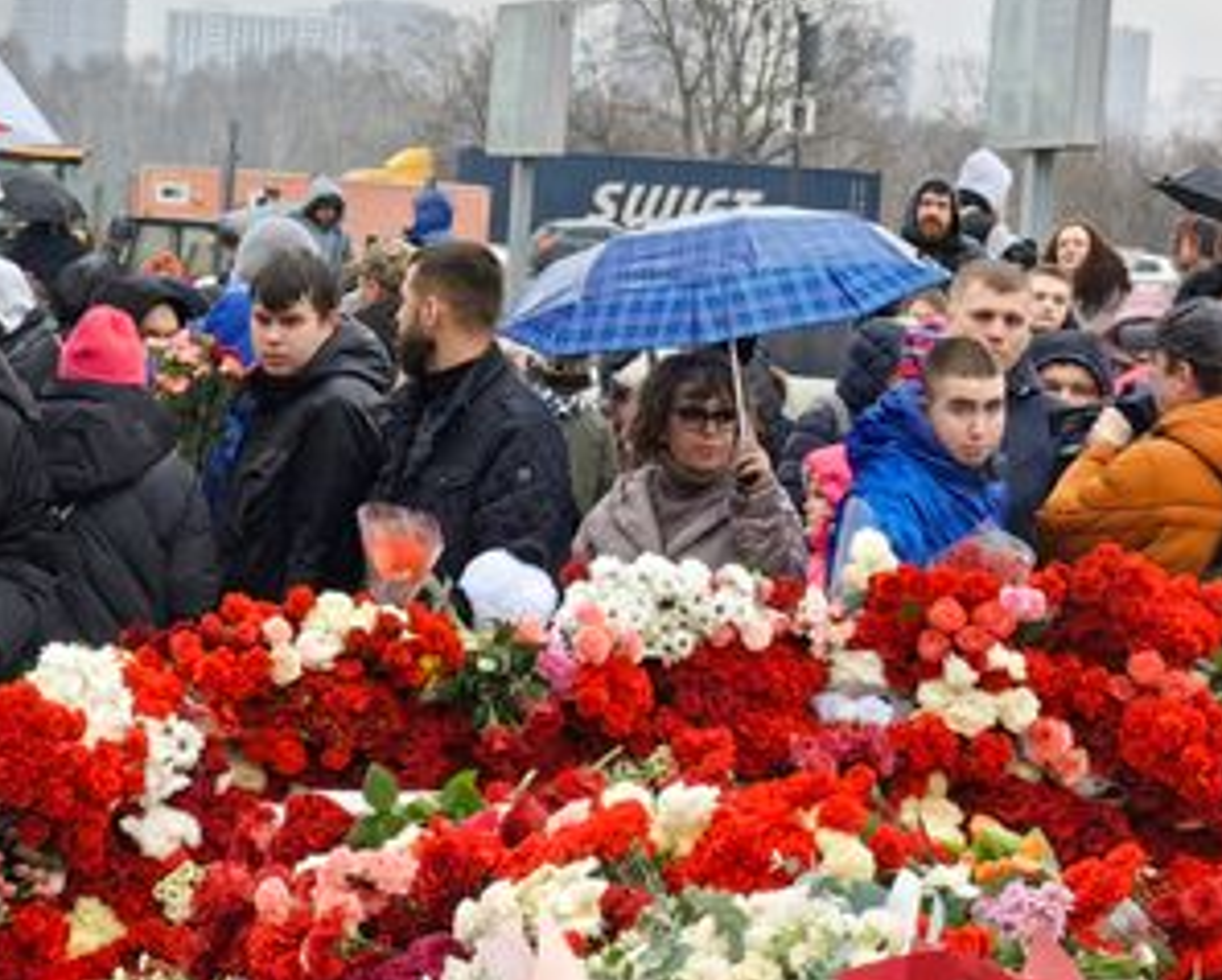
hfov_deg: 9.9
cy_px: 469
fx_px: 7021
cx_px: 697
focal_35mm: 194
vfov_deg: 8.0
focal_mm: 16.85
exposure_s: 1/100
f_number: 3.5
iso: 100
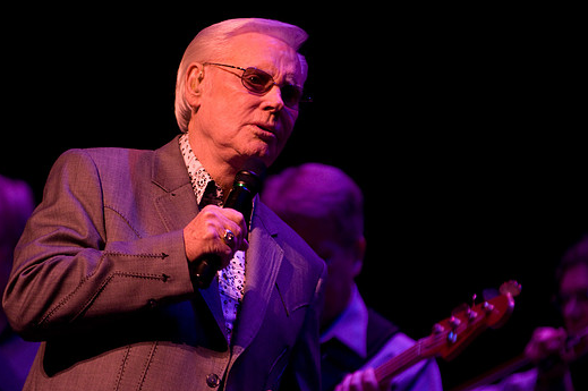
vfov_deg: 4.1
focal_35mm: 335
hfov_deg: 6.2
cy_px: 211
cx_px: 298
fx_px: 5466
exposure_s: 1/200
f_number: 2.8
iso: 1000
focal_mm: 200
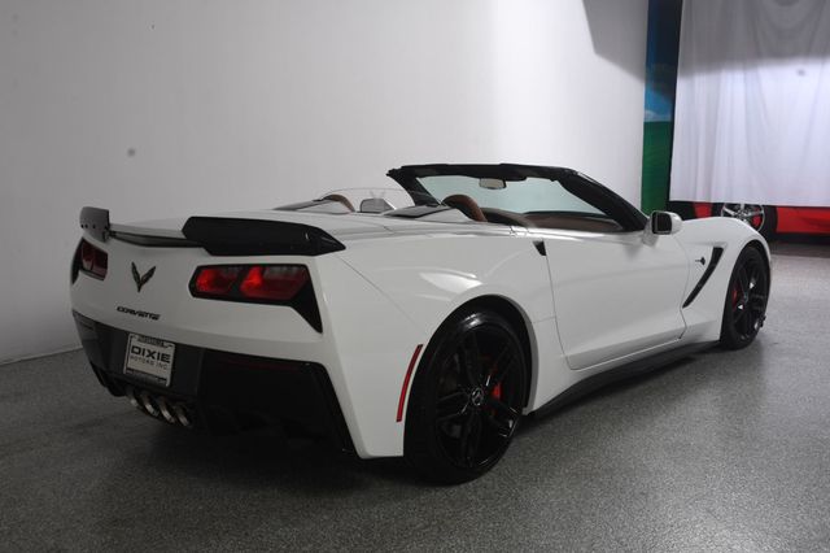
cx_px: 415
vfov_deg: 36.8
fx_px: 830
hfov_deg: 53.2
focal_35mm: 36
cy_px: 276
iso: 100
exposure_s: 1/160
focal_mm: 24
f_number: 13
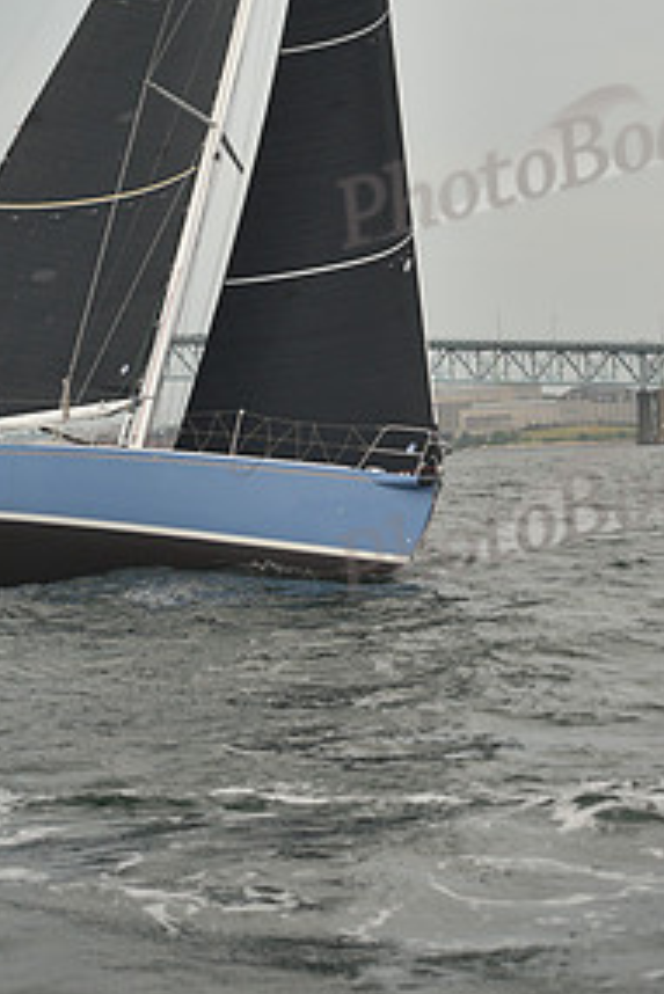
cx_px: 158
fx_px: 3924
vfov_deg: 14.2
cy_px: 28
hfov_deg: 9.7
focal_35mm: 142
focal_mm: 70
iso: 250
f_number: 6.3
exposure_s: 1/500
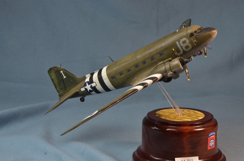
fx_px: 507
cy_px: 80
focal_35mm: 75
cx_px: 122
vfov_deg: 18.1
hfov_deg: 27.0
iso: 200
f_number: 18
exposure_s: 1/4
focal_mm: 50
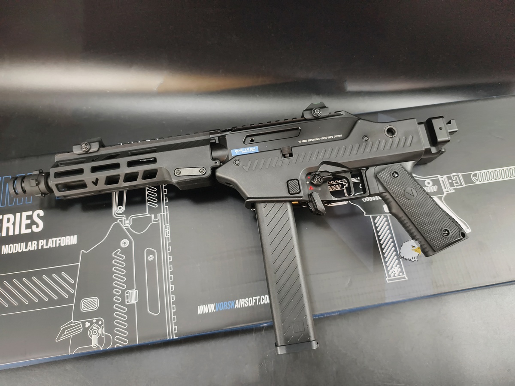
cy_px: 193
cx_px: 258
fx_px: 342
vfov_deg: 58.9
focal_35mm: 23
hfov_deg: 73.9
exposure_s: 1/30
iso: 283
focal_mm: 6.54
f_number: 1.57
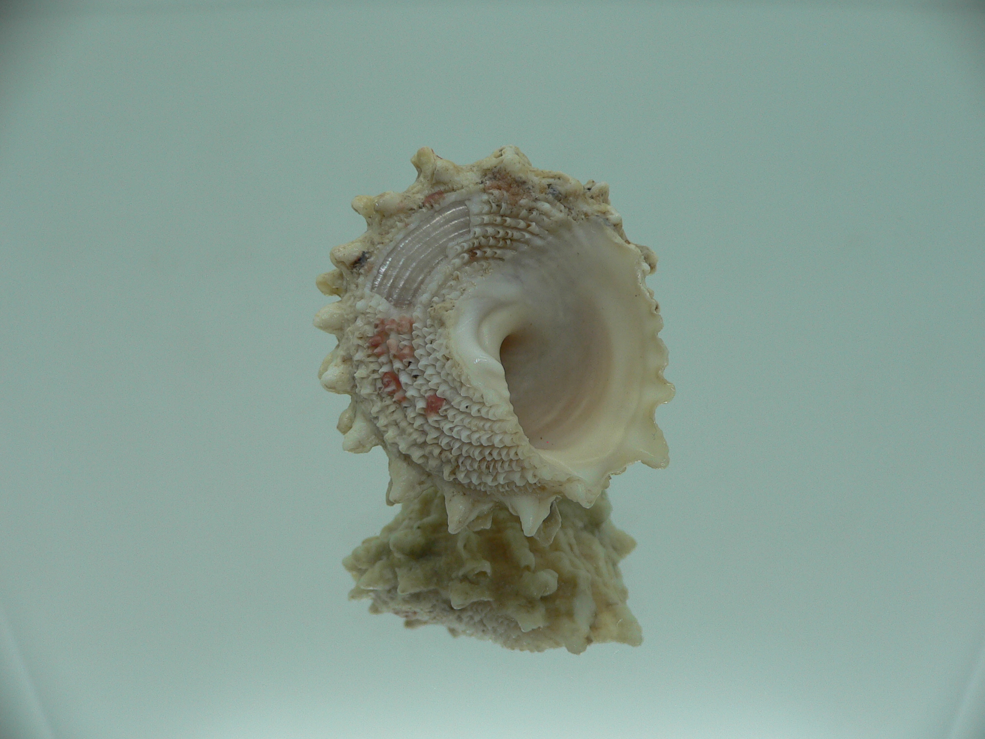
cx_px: 492
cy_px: 370
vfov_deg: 40.7
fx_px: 996
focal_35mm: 35
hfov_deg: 52.6
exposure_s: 1/60
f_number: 2.8
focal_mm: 4.6
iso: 80
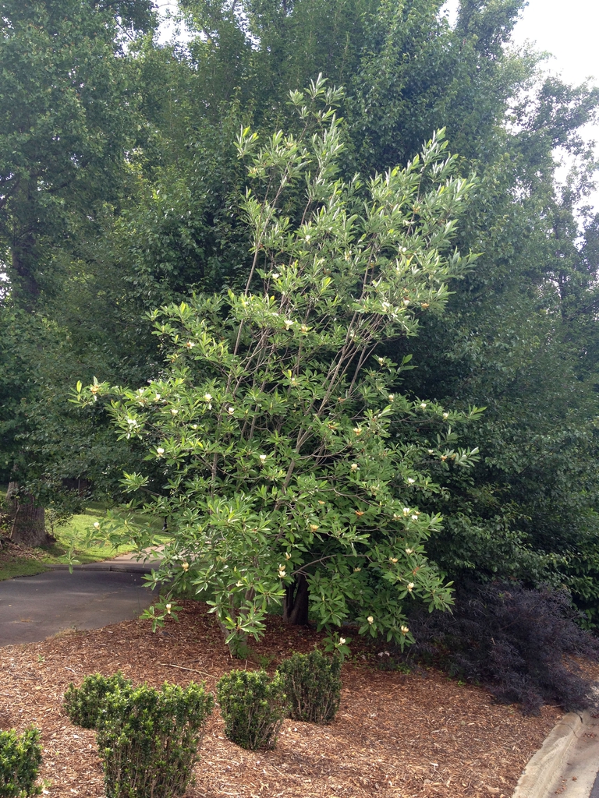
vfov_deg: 52.6
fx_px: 808
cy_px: 399
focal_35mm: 35
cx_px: 300
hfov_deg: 40.7
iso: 50
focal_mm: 4.28
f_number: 2.4
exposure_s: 1/190
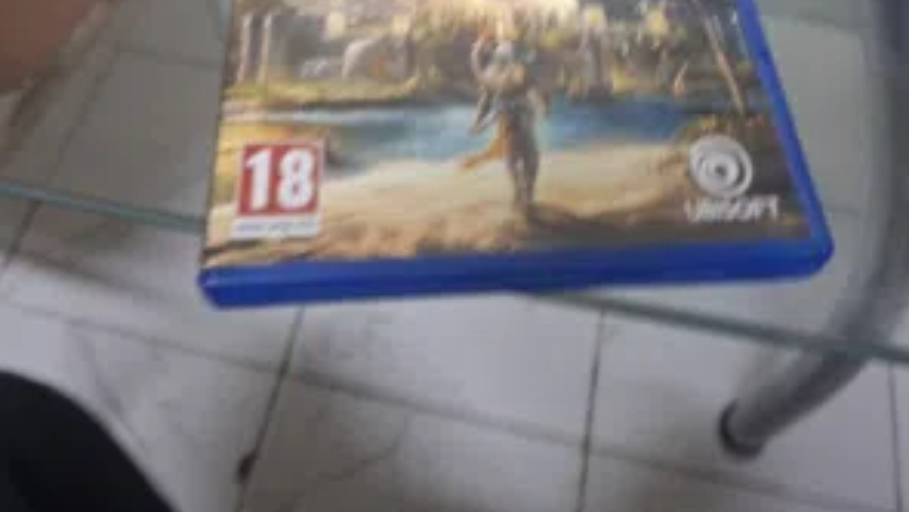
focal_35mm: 34
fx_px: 820
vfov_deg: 31.5
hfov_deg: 58.0
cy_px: -22
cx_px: 459
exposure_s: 1/33
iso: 400
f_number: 1.8
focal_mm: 5.54
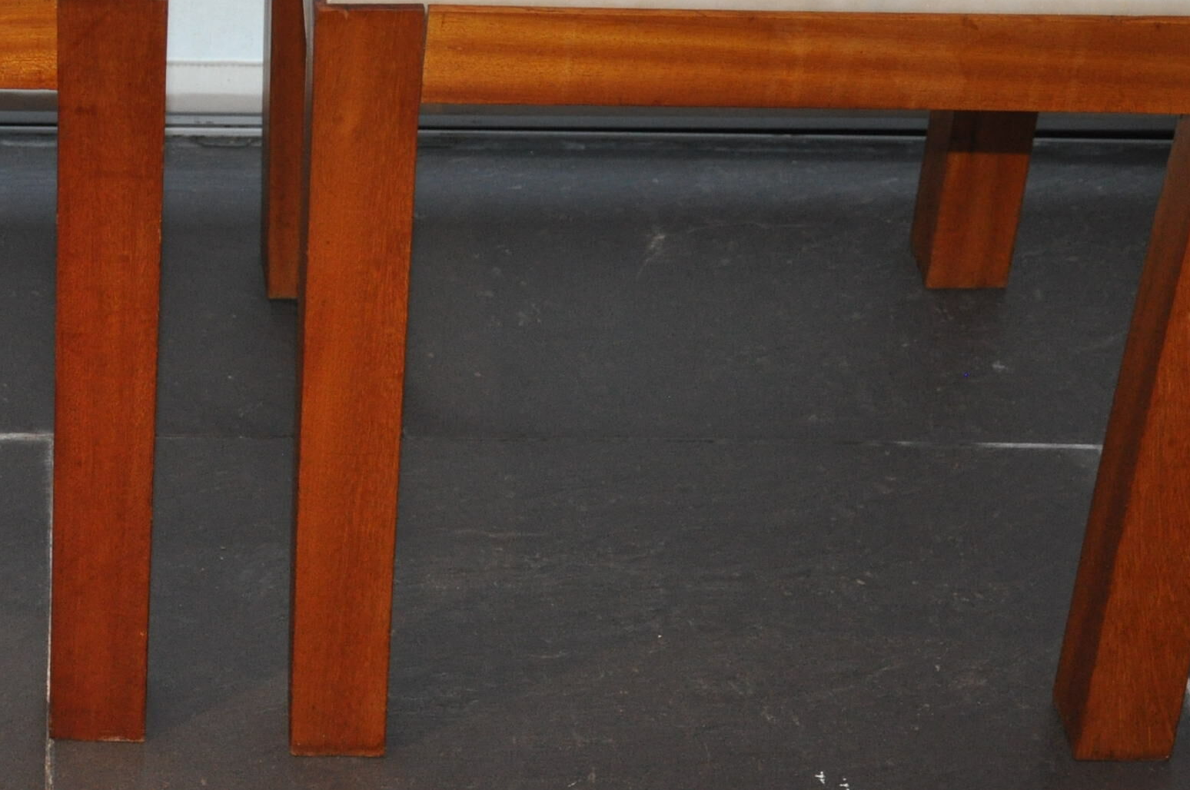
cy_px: 85
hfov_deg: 18.6
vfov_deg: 12.4
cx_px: 251
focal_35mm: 109
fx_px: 3600
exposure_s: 1/60
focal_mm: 35
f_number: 4.5
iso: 800
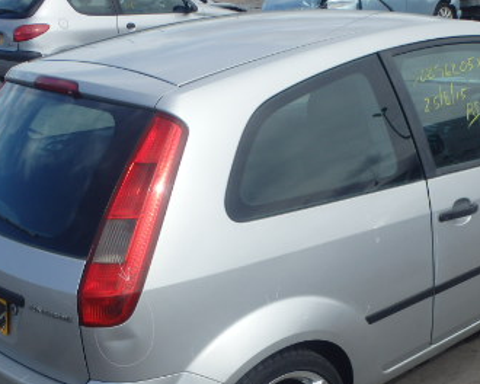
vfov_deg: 27.7
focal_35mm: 53
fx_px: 753
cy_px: 336
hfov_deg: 35.1
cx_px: 308
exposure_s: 1/125
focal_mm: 5
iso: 125
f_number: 11
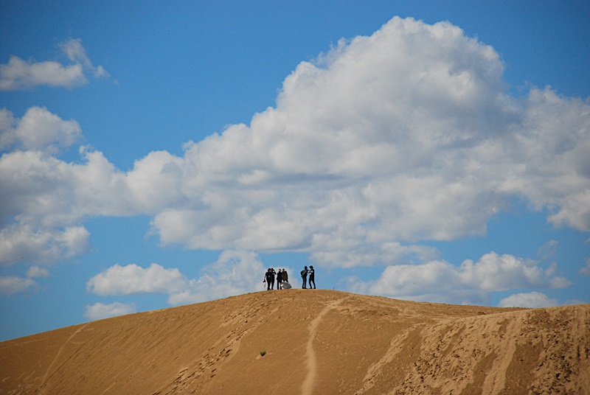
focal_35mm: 202
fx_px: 3324
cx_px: 295
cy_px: 198
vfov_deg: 6.8
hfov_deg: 10.1
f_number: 6.3
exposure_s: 1/4000
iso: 400
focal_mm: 135
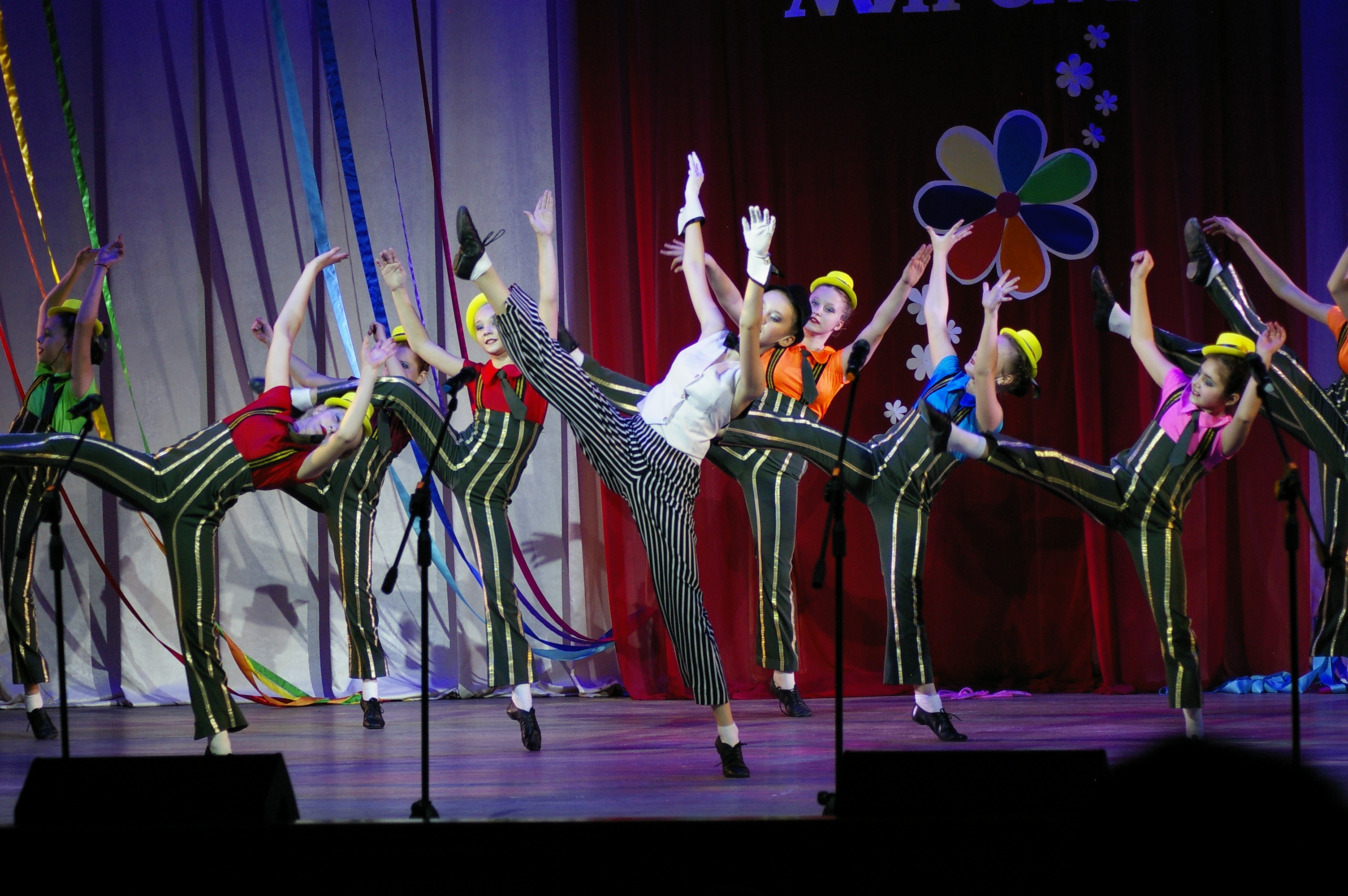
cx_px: 674
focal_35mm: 135
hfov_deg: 15.2
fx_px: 5050
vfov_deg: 10.1
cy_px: 448
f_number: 4
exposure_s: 1/500
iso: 800
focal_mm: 90
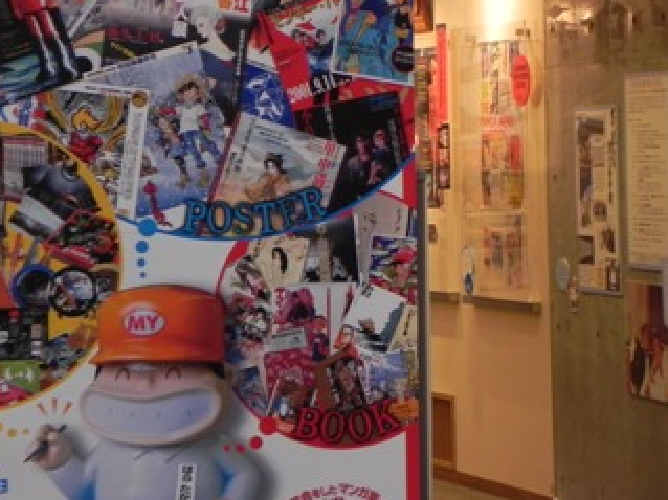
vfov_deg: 8.7
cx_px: 436
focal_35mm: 170
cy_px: 101
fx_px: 3279
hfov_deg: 11.6
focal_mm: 16.9
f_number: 4
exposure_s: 1/30
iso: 196
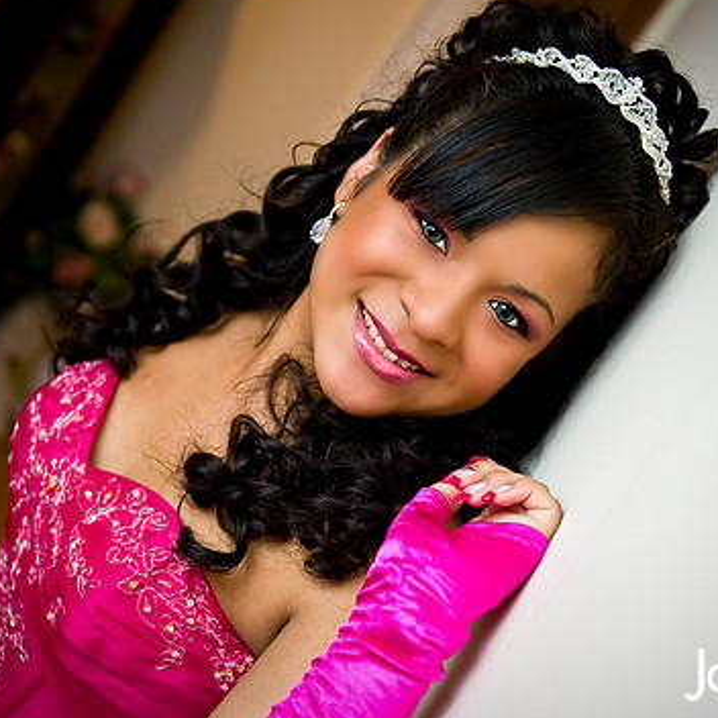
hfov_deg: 24.7
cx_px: 371
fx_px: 1643
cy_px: 363
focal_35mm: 70
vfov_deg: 24.7
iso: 1600
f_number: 3.2
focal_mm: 50
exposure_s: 1/100
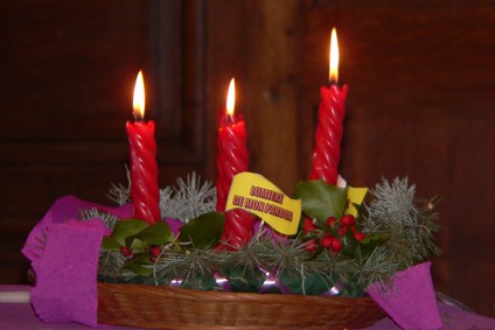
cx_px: 274
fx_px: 5543
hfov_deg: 5.1
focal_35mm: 403
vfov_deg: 3.4
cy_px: 159
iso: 150
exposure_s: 1/50
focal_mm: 56.1
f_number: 2.8
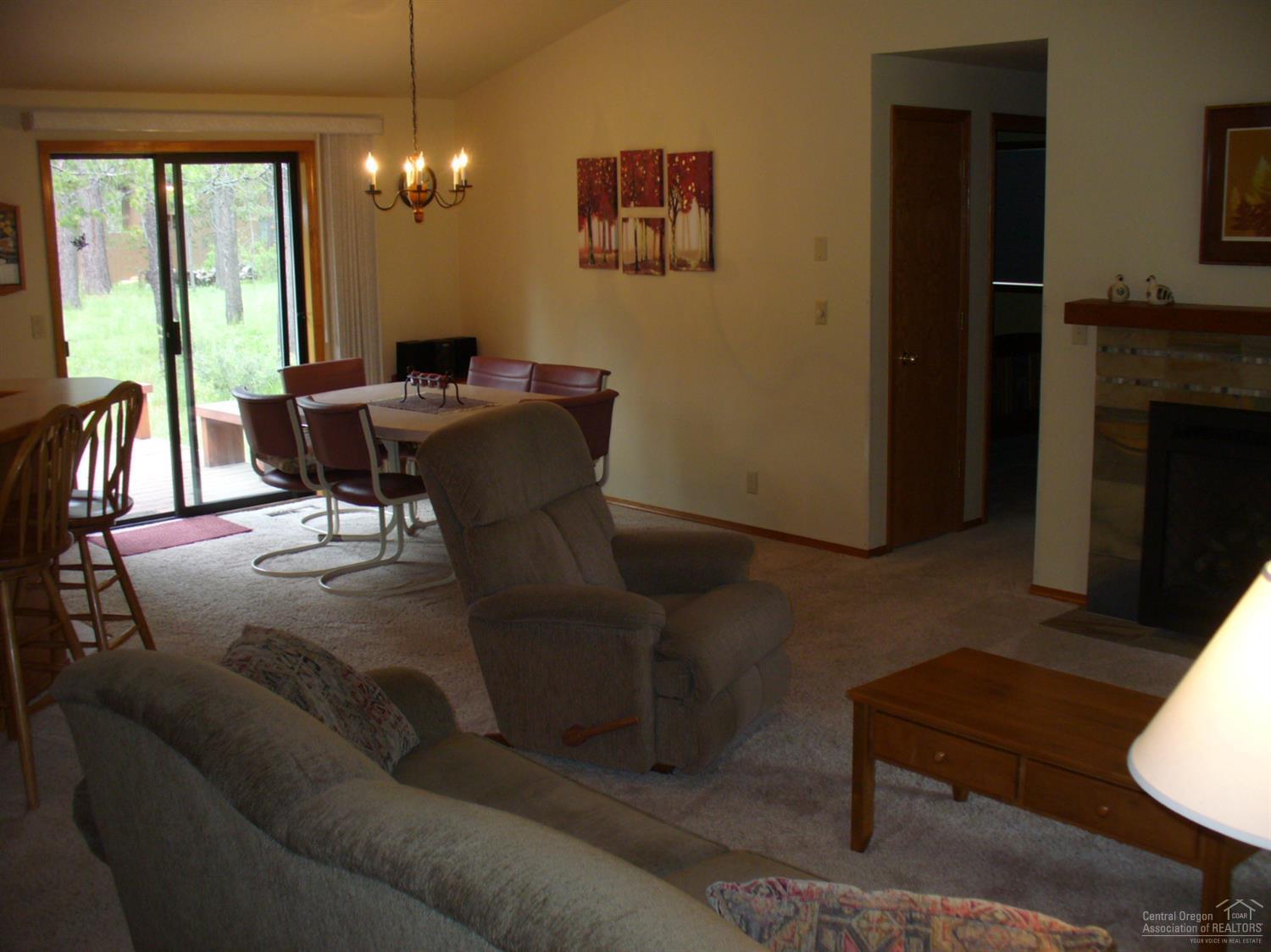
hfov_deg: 50.2
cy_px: 476
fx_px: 1358
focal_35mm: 37
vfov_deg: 38.6
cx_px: 636
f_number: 2.8
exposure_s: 1/30
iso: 80
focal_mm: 6.1
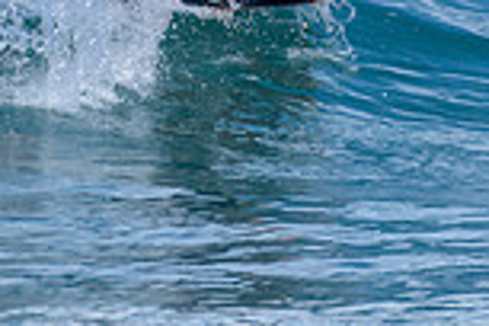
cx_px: 482
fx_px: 31524
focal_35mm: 2321
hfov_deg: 0.9
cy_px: -89
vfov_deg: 0.6
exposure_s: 1/2000
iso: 400
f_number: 5.6
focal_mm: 500
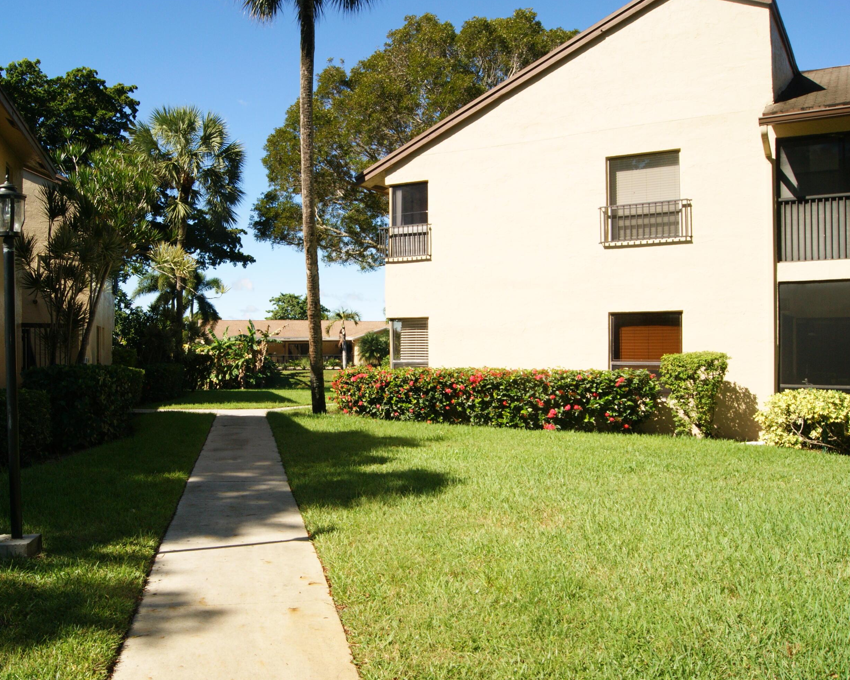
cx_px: 362
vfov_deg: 47.1
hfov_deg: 56.9
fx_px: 780
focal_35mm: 31
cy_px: 336
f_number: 14
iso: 100
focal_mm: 18
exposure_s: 1/160
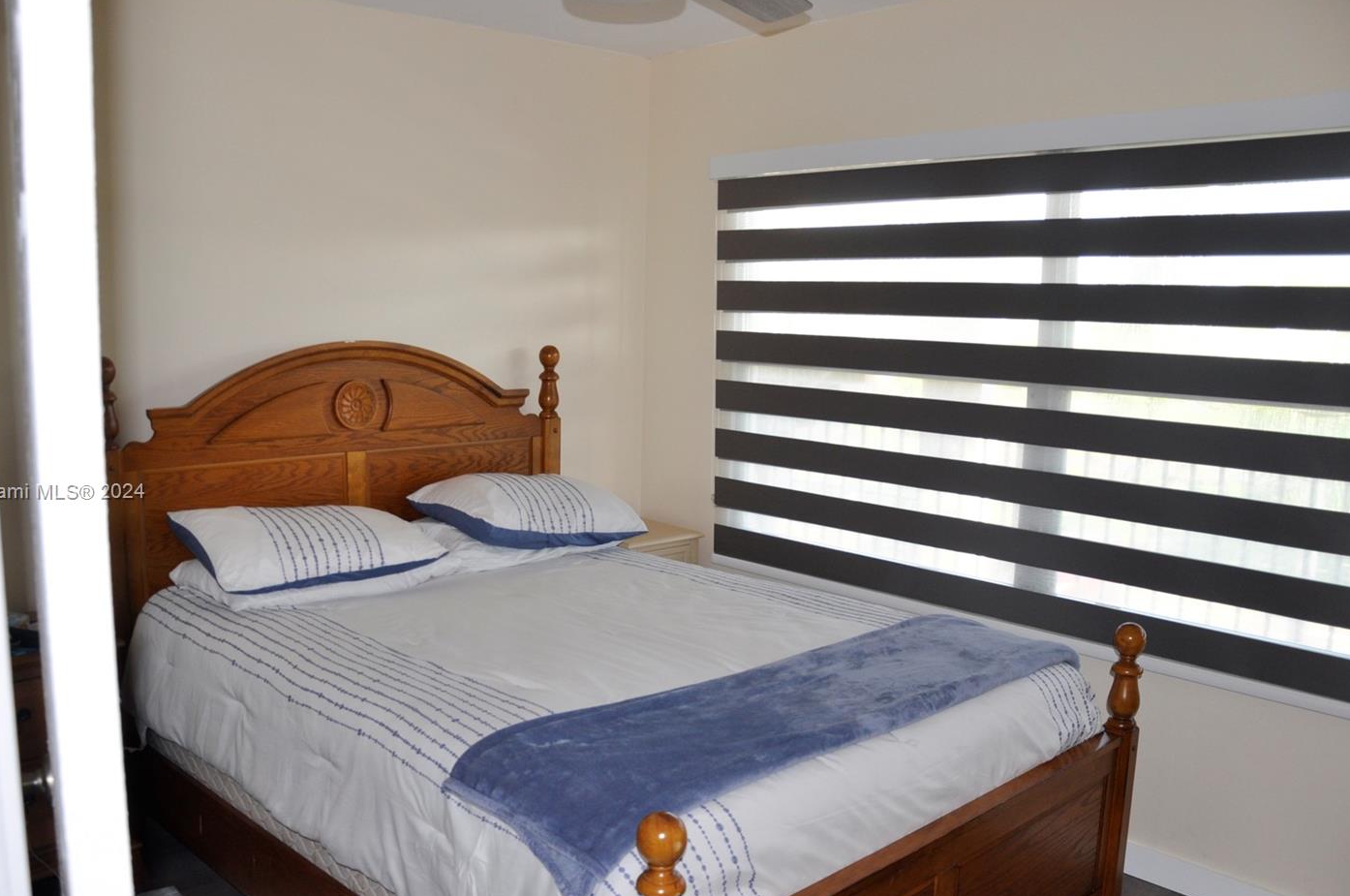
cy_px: 493
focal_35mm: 31
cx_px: 610
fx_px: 1161
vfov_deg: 42.2
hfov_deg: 60.2
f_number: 3.5
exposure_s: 1/125
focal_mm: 18
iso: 450
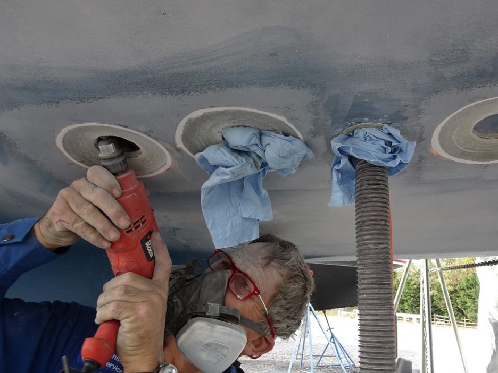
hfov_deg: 59.4
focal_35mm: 30
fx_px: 432
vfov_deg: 46.8
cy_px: 173
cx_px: 301
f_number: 3.5
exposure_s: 1/60
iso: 80
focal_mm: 4.1
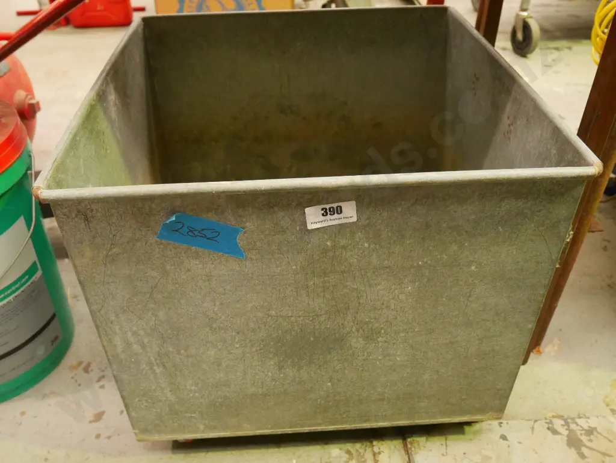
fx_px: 570
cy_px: 232
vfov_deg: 44.2
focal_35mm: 32
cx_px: 308
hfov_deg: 56.8
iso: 3200
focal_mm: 16
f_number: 3.9
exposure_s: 1/80
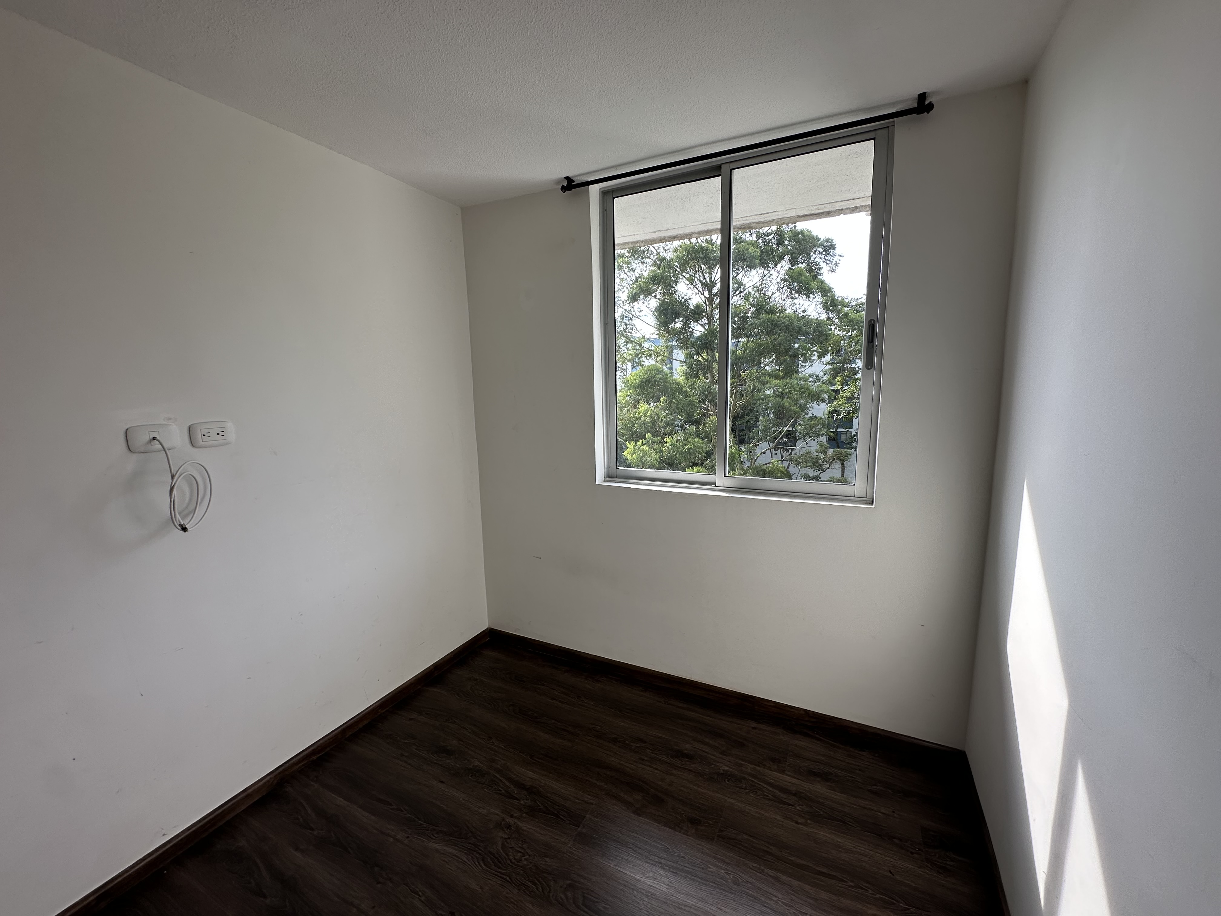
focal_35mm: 14
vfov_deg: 85.7
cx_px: 610
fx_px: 494
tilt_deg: -8.1
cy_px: 458
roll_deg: +0.3
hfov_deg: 102.1
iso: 40
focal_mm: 2.22
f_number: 2.2
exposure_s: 1/224
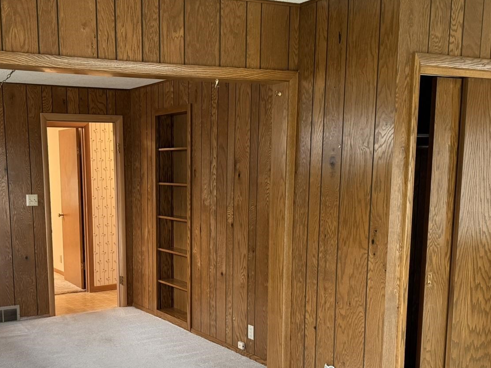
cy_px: 269
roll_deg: +1.1
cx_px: 163
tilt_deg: -7.8
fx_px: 624
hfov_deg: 42.4
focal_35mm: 44
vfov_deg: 32.4
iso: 320
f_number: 1.78
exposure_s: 1/60
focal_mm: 6.76
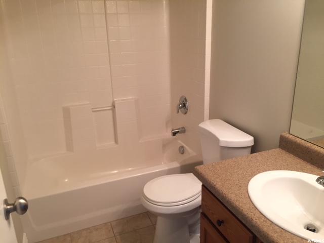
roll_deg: +3.0
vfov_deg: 48.2
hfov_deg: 61.7
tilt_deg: -18.3
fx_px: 271
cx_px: 162
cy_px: 122
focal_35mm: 29
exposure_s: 1/30
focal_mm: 4.15
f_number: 2.2
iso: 64
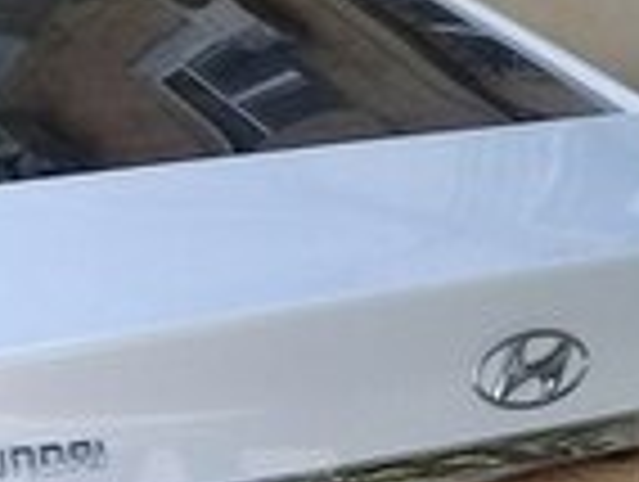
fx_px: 2663
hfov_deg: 13.3
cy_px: 516
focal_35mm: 144
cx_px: -122
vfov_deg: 10.2
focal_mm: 3.3
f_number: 2.2
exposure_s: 1/173
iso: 50
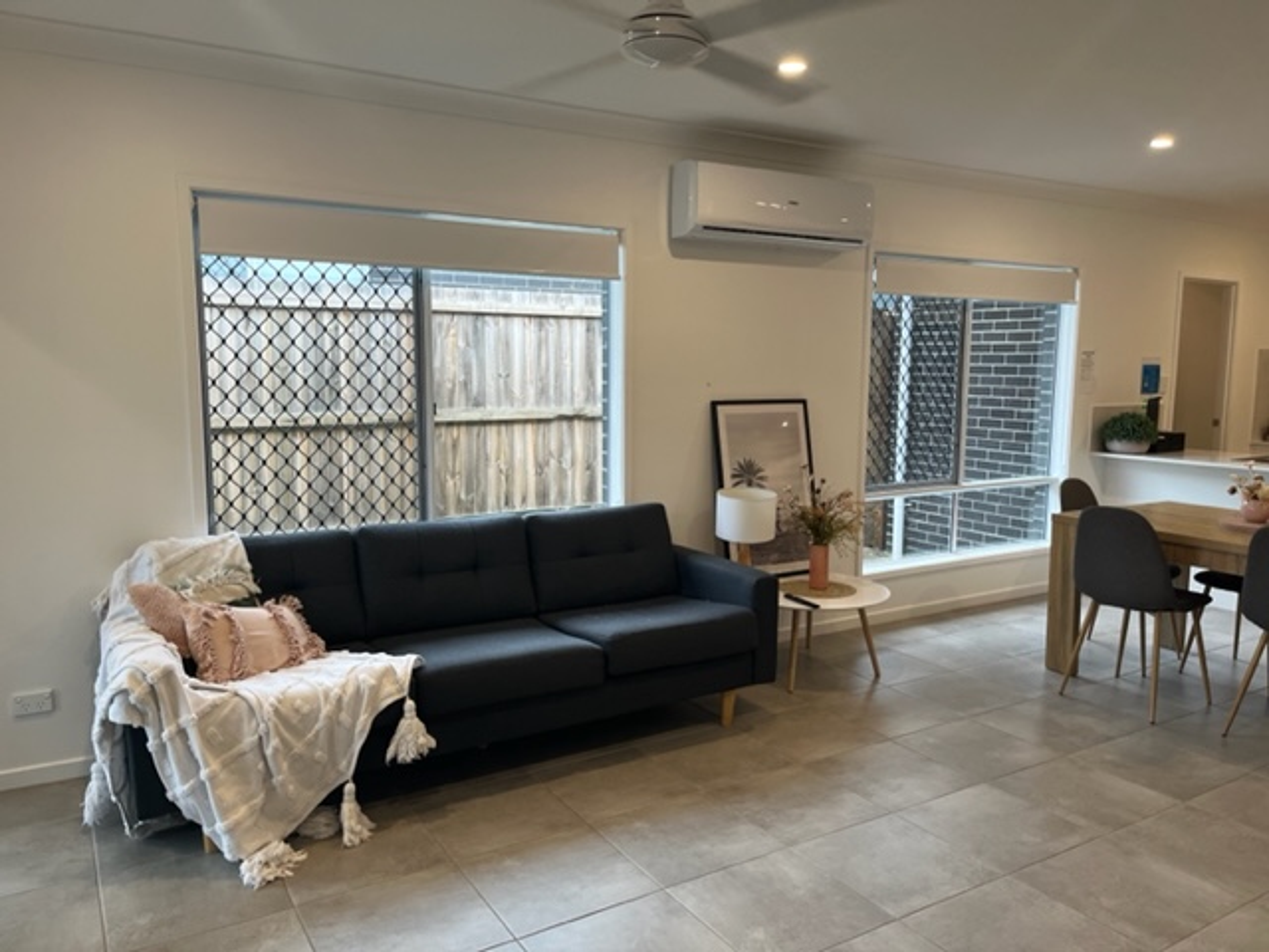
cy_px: 476
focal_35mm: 26
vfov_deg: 53.1
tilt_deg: -6.5
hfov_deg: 67.3
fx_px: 953
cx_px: 634
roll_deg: -0.3
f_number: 1.6
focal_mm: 5.1
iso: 80
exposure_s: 1/100
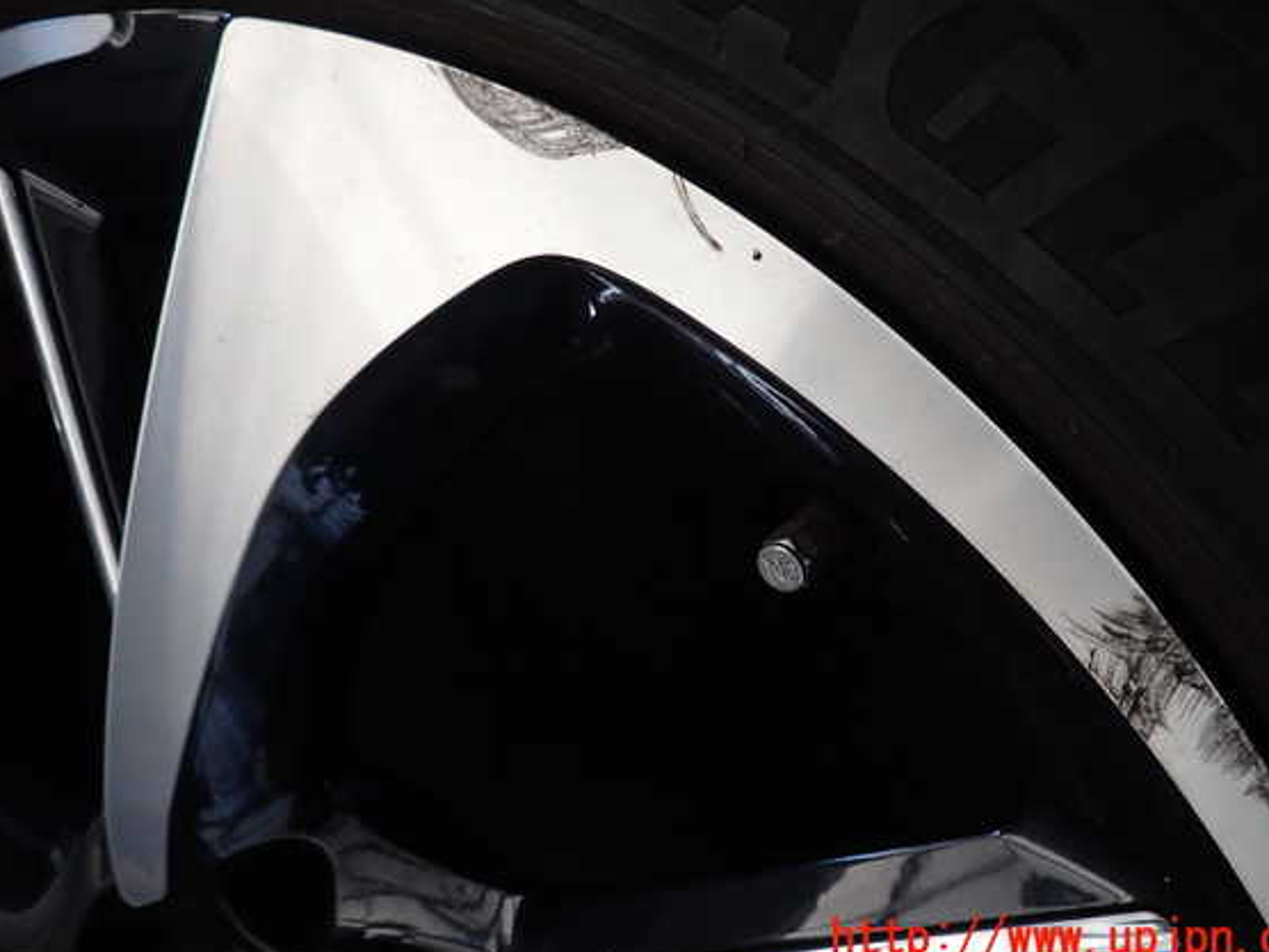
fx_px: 990
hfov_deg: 65.3
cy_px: 454
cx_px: 662
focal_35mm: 27
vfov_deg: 51.3
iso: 125
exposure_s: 1/60
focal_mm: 4.5
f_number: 2
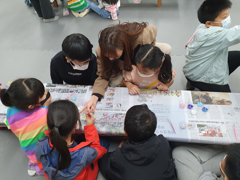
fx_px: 180
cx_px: 120
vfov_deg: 53.1
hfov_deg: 67.3
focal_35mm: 26
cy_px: 90
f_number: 2.4
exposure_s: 1/60
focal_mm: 4.32
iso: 250
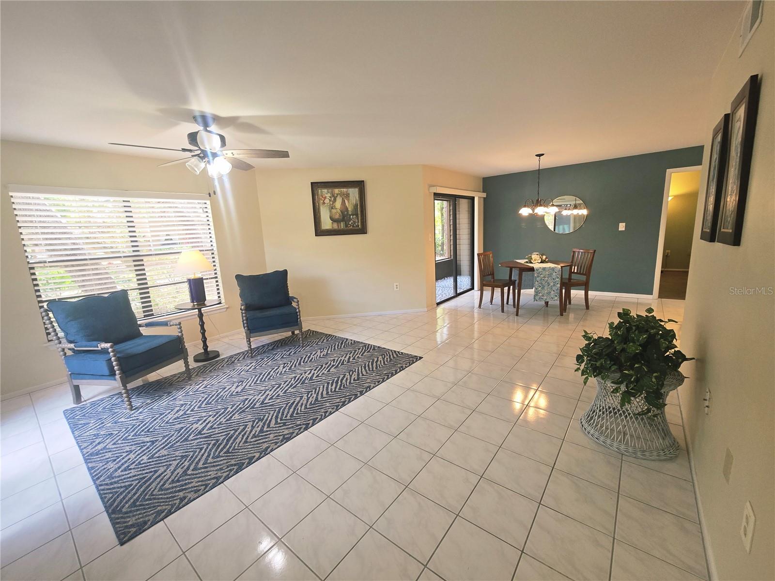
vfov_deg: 89.9
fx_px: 291
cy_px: 290
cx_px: 388
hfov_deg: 106.2
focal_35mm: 13
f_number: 2.2
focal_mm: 2.2
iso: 100
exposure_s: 1/60
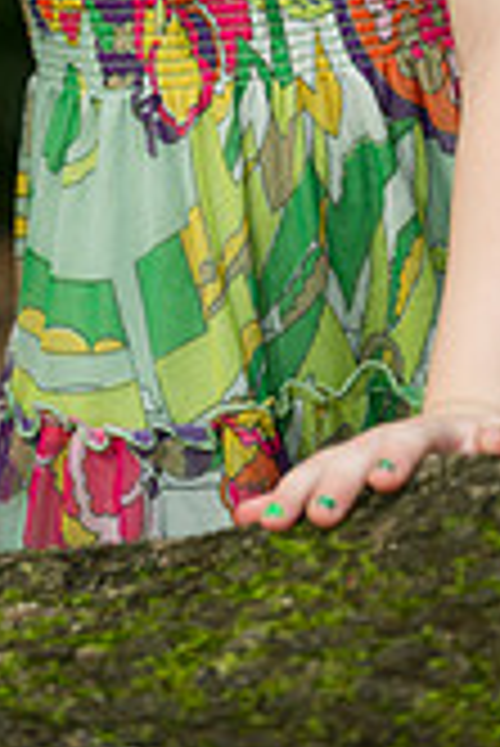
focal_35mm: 365
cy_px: -256
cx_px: 119
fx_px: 7588
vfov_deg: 5.6
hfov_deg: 3.8
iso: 200
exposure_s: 1/100
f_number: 3.5
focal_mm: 135
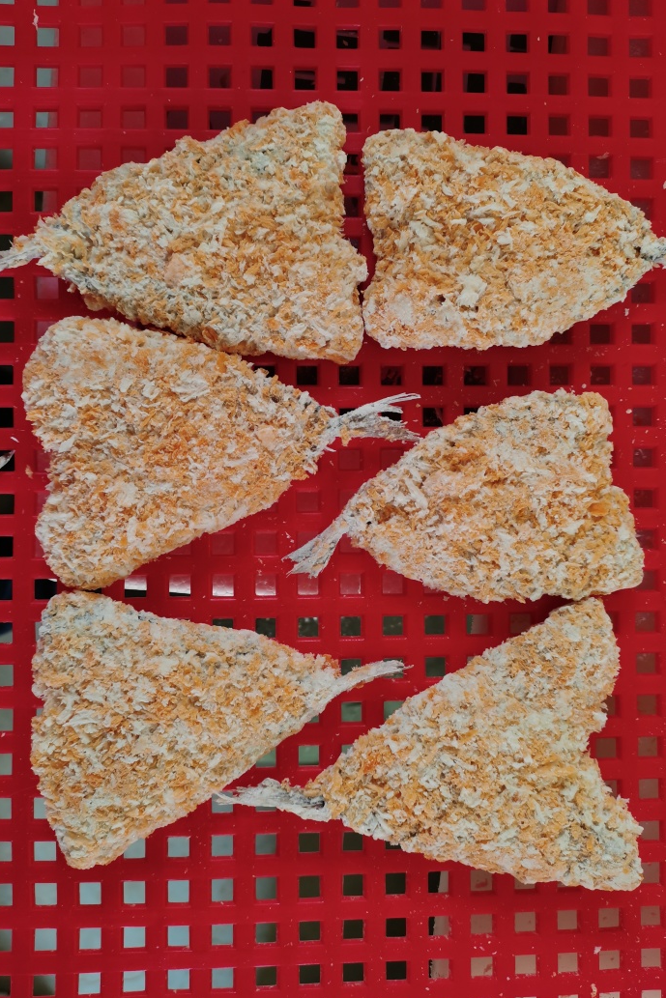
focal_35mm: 29
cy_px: 490
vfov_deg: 63.6
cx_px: 328
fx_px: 804
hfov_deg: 45.0
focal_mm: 5.58
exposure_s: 1/120
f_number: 1.8
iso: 100
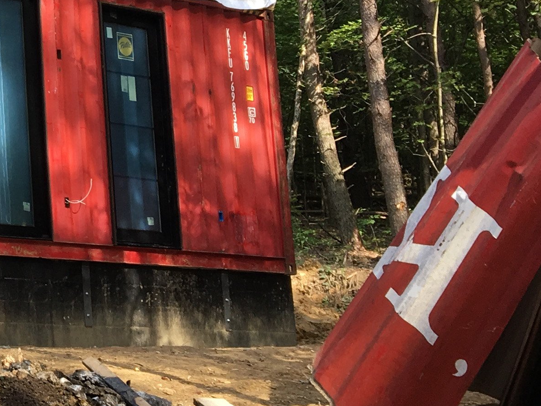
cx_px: -280
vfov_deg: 14.6
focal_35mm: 99
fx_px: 1547
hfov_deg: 17.7
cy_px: -27
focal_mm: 4.15
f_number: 2.2
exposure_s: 1/155
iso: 25
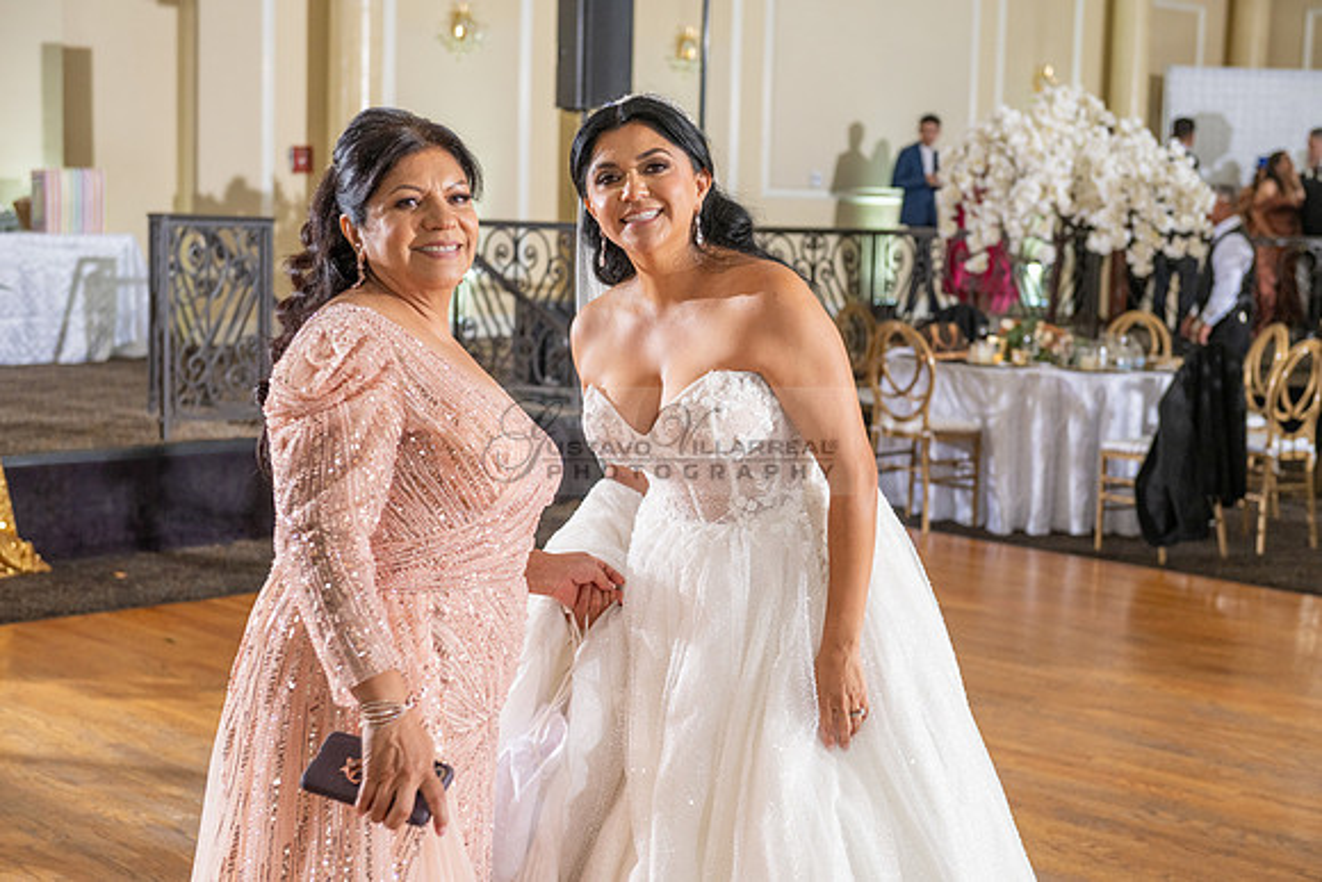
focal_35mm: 56
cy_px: 441
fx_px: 2057
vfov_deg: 24.2
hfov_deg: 35.6
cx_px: 661
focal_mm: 56
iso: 800
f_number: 4
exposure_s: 1/160
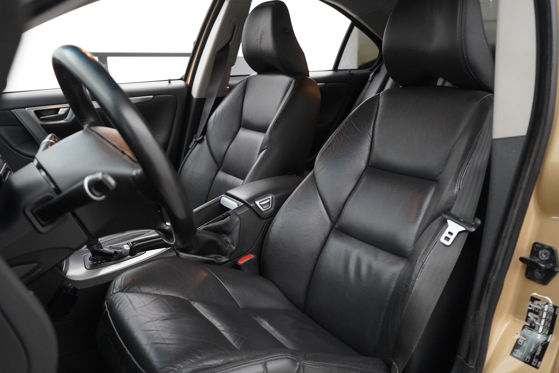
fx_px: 481
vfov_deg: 42.3
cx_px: 280
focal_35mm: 31
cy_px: 186
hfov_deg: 60.3
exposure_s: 1/160
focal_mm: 31
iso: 10000
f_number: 4
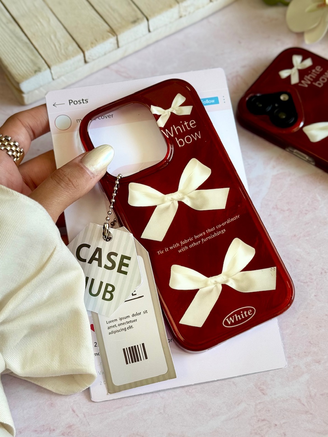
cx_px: 164
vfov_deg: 39.7
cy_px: 218
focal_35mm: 48
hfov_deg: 30.3
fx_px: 606
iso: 64
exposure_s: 1/333
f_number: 1.78
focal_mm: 6.76
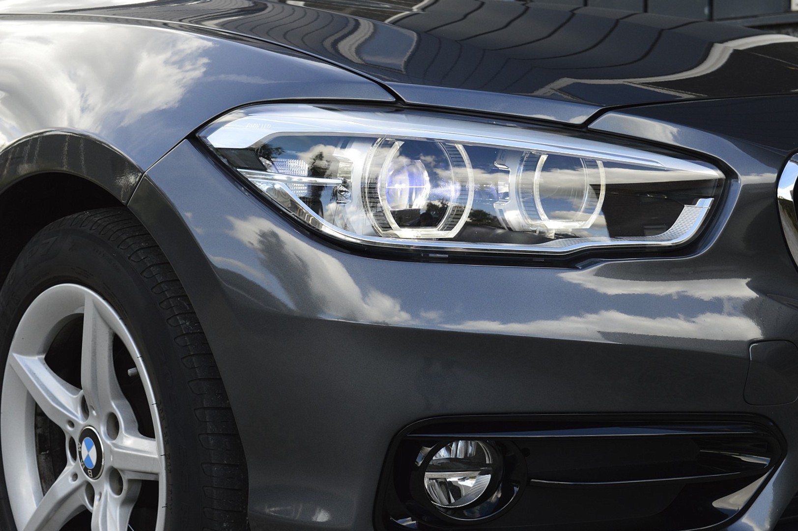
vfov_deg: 22.6
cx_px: 399
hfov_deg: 33.4
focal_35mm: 60
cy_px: 266
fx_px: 1329
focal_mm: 40
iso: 400
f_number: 9
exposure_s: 1/160
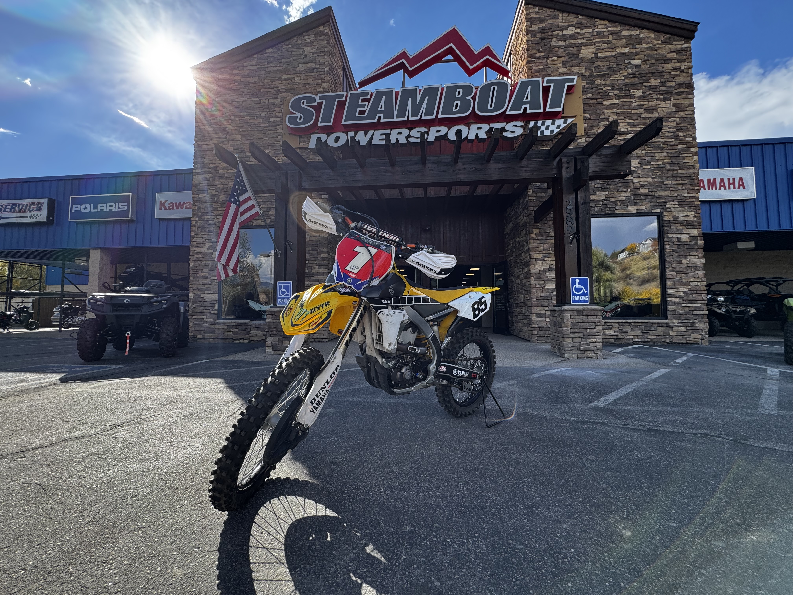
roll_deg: -0.2
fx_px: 321
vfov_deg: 85.7
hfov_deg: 102.1
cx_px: 396
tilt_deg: +2.6
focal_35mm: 14
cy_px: 298
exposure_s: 1/512
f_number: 2.2
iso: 40
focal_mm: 2.22
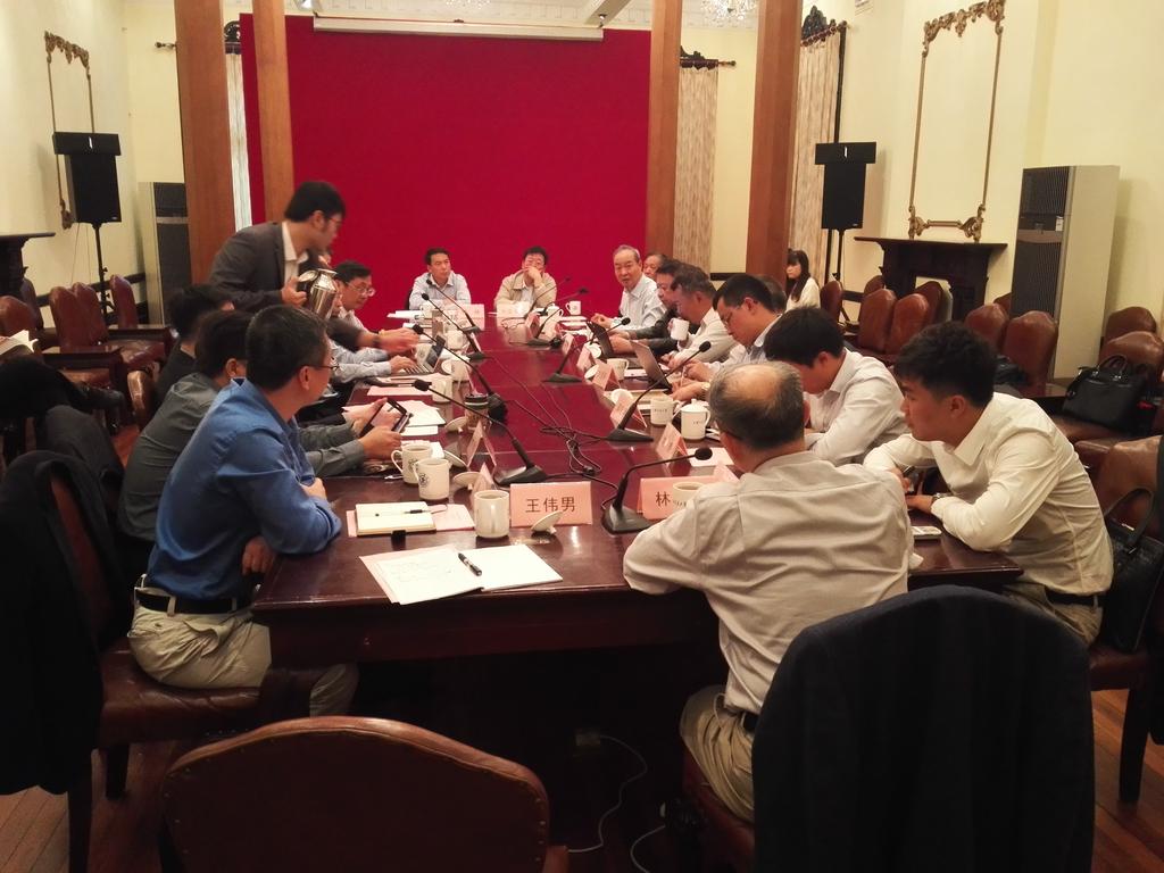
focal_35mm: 29
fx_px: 975
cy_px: 436
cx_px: 582
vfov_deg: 48.2
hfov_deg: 61.7
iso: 320
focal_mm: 3.8
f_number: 2
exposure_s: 1/33.3
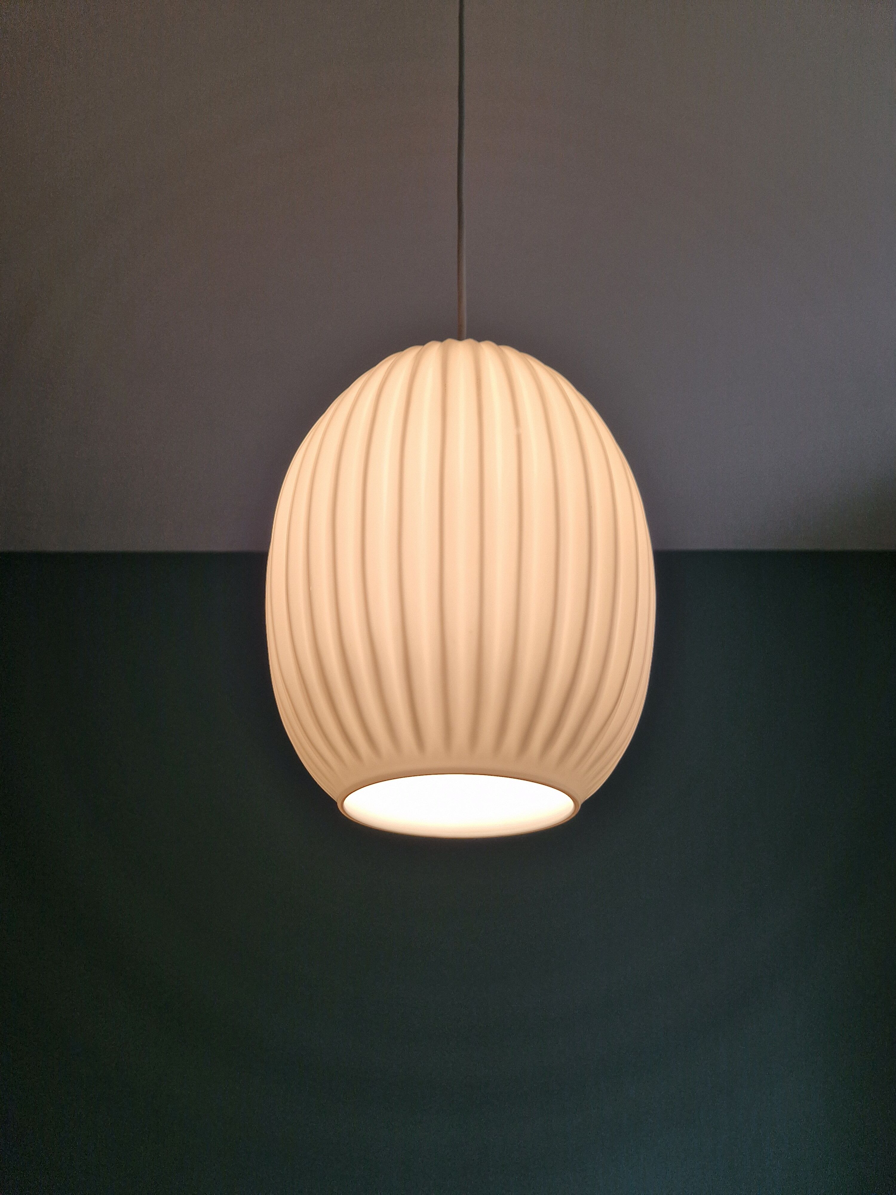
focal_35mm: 23
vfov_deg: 73.9
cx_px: 448
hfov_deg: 58.9
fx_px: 794
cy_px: 598
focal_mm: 5.4
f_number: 1.8
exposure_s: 1/243
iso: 50
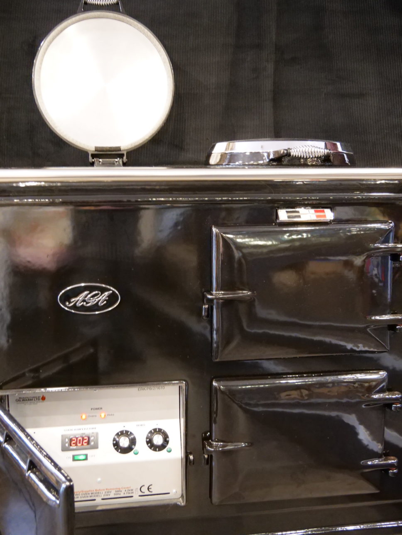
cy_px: 268
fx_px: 558
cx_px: 201
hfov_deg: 39.7
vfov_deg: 51.4
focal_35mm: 36
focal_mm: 18
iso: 3200
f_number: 3.9
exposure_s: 1/15
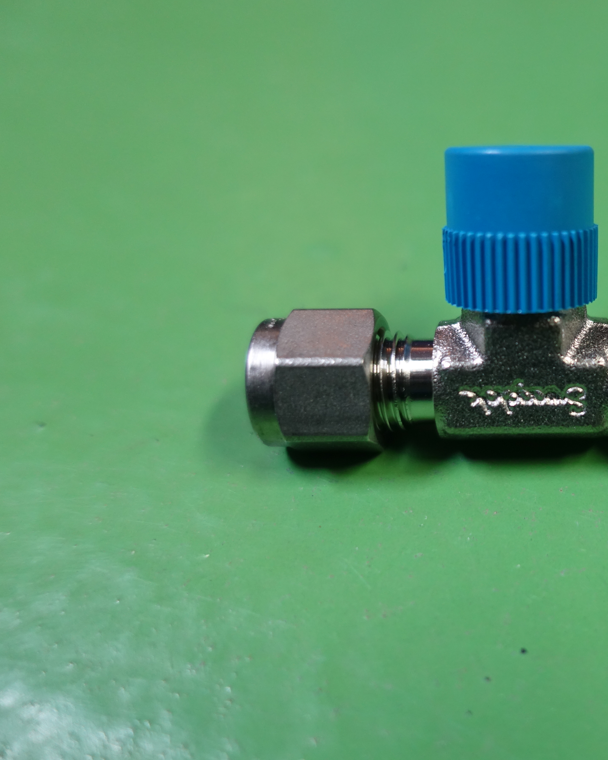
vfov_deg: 52.8
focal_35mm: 34
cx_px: 534
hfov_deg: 40.5
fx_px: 765
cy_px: 379
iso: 400
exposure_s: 1/30
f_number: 1.8
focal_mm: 8.8
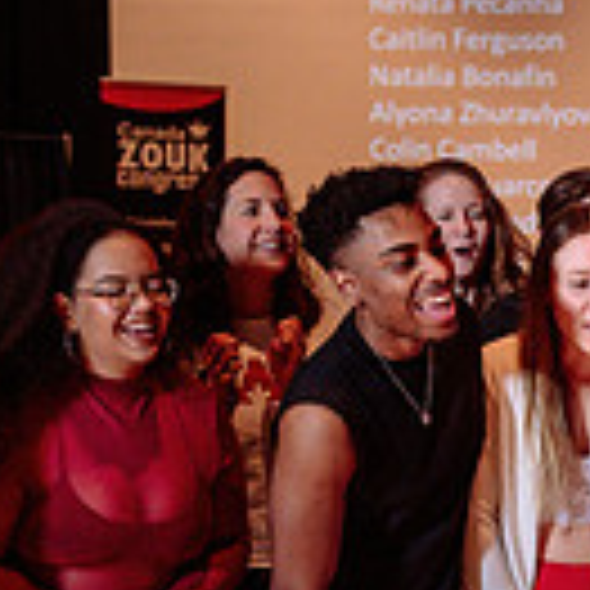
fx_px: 2140
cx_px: 806
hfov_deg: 14.9
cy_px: 488
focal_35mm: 111
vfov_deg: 15.6
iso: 1600
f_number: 3.2
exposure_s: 1/160
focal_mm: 27.5
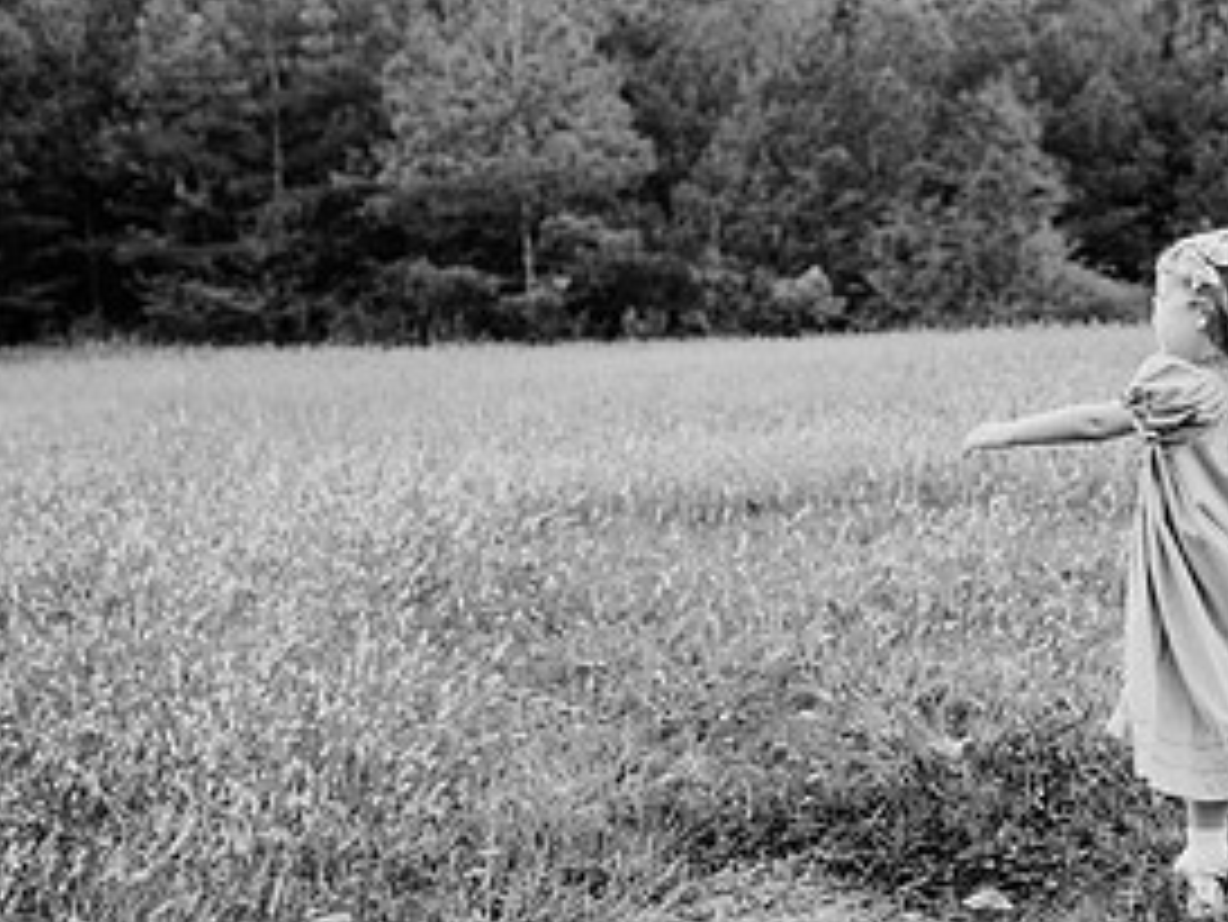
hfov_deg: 36.9
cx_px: 1053
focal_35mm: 49
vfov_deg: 29.7
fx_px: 1739
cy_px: 421
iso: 500
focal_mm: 24
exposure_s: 1/320
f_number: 2.8
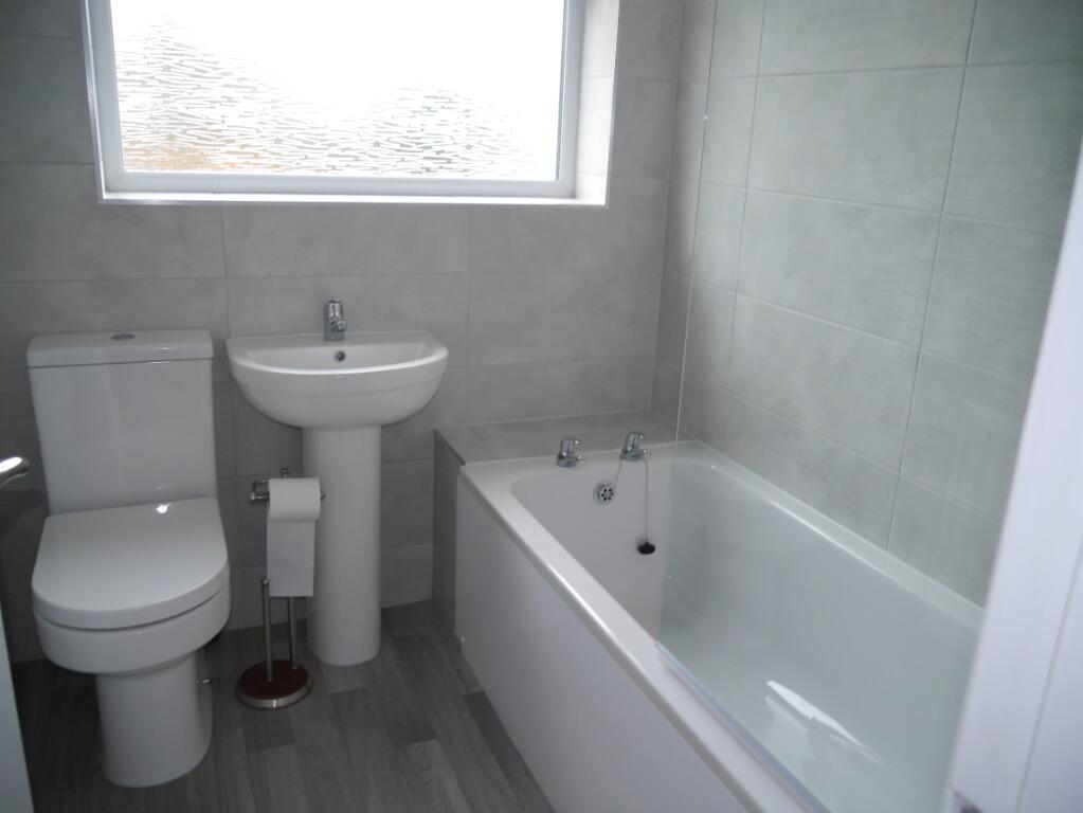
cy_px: 406
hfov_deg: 63.4
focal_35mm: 28
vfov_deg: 49.8
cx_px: 542
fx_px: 876
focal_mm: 14
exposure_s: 1/40
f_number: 3.5
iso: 160
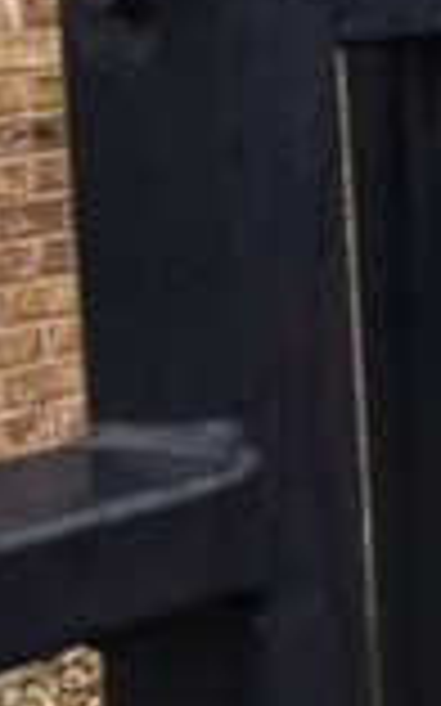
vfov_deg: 16.4
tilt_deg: -4.3
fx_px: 2406
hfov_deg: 8.7
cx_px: 1323
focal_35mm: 125
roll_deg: +2.6
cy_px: 40
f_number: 2.2
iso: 32
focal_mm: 4.15
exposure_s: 1/100
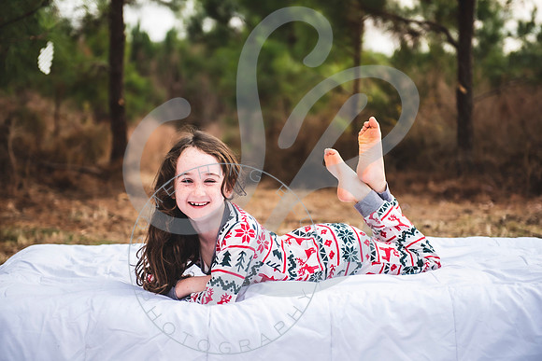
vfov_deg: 18.6
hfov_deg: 27.5
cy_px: 180
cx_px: 271
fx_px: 1106
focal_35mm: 73
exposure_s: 1/500
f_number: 2.8
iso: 100
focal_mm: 70
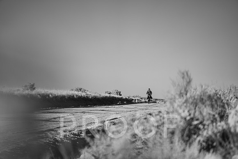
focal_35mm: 200
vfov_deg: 6.9
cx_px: 119
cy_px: 80
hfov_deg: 10.3
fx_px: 1322
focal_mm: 200
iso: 100
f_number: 2.8
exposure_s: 1/1000
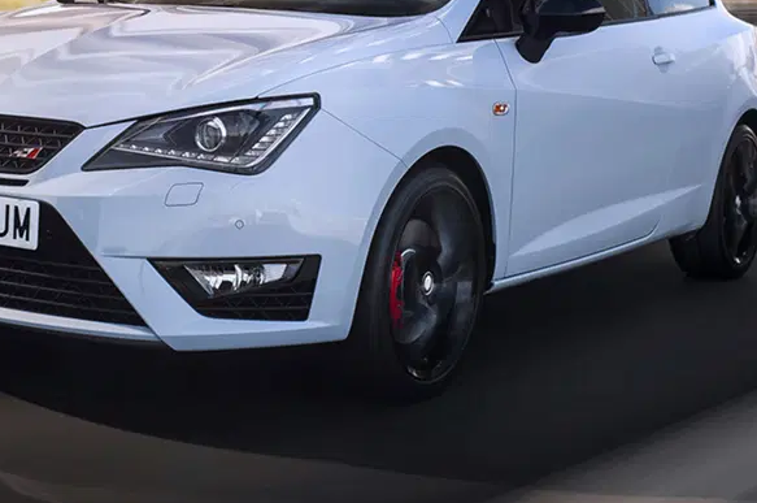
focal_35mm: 72
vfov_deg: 18.5
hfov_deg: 27.6
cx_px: 166
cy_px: 36
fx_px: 1512
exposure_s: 1/40
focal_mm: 35
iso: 80
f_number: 11
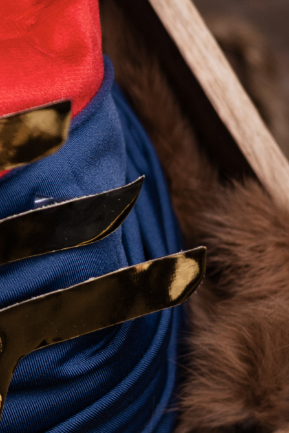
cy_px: 19
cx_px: -273
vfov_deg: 12.9
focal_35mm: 158
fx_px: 1901
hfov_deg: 8.3
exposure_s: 1/250
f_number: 2.8
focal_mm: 35
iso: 125
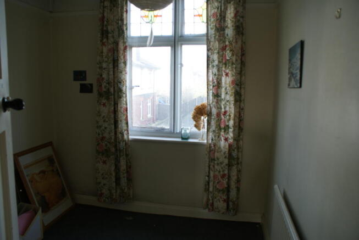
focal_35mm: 27
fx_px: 270
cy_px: 120
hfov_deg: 67.3
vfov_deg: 48.0
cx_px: 180
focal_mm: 18
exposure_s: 1/40
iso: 100
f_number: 4.5
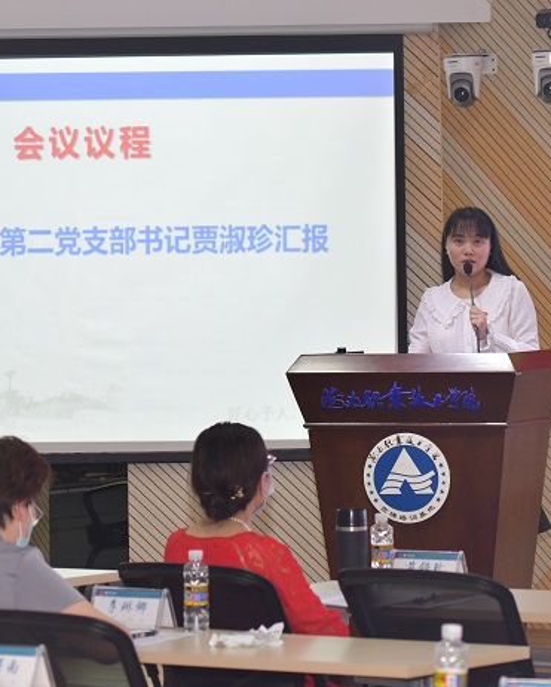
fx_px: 3680
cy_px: 344
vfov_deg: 10.7
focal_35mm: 181
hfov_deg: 8.6
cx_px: 294
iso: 1000
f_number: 4.8
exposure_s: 1/160
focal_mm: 85
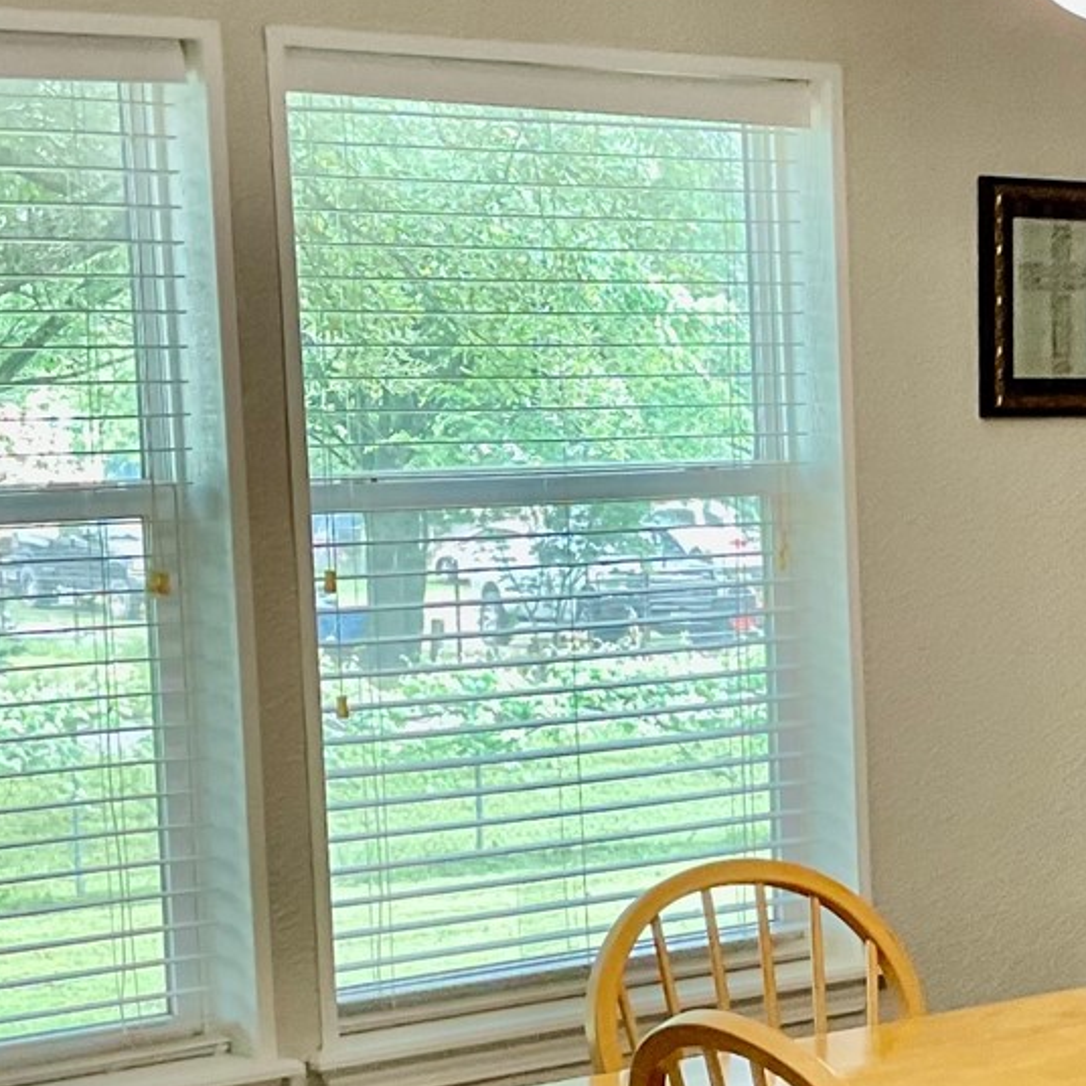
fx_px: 3478
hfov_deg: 17.1
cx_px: 1254
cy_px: 719
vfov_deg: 17.7
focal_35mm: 98
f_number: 1.8
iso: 125
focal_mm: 3
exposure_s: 1/60
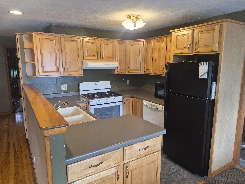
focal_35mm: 23
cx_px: 122
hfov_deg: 73.9
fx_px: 163
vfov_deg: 58.9
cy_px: 92
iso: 250
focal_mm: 5.4
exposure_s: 1/120
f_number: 1.8
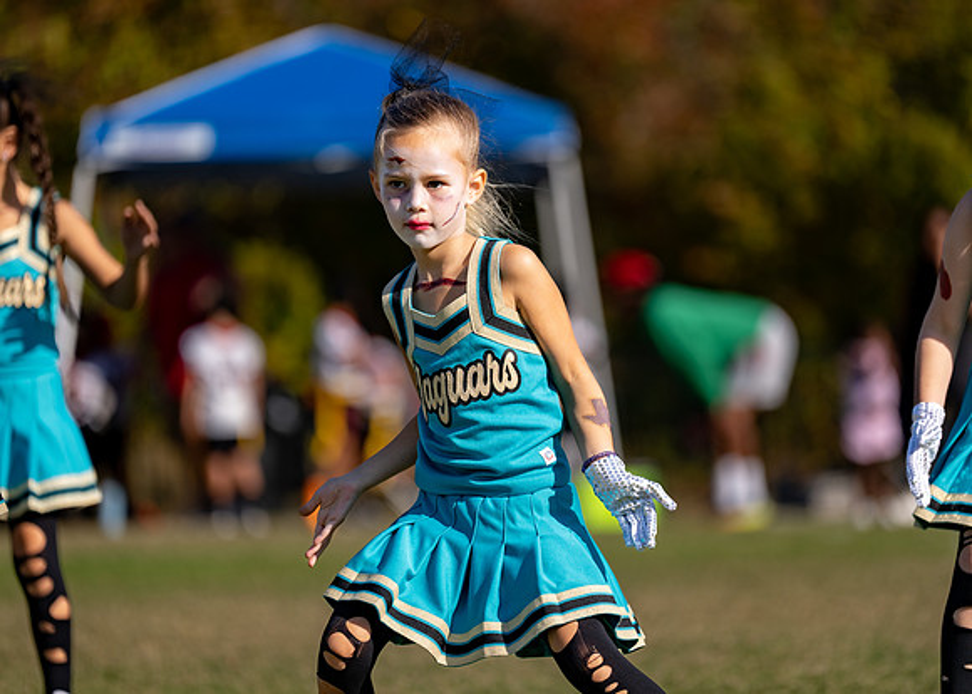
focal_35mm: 199
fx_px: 5501
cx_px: 499
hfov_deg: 10.1
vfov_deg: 7.2
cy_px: 340
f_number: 2.8
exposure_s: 1/5000
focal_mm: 180
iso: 100
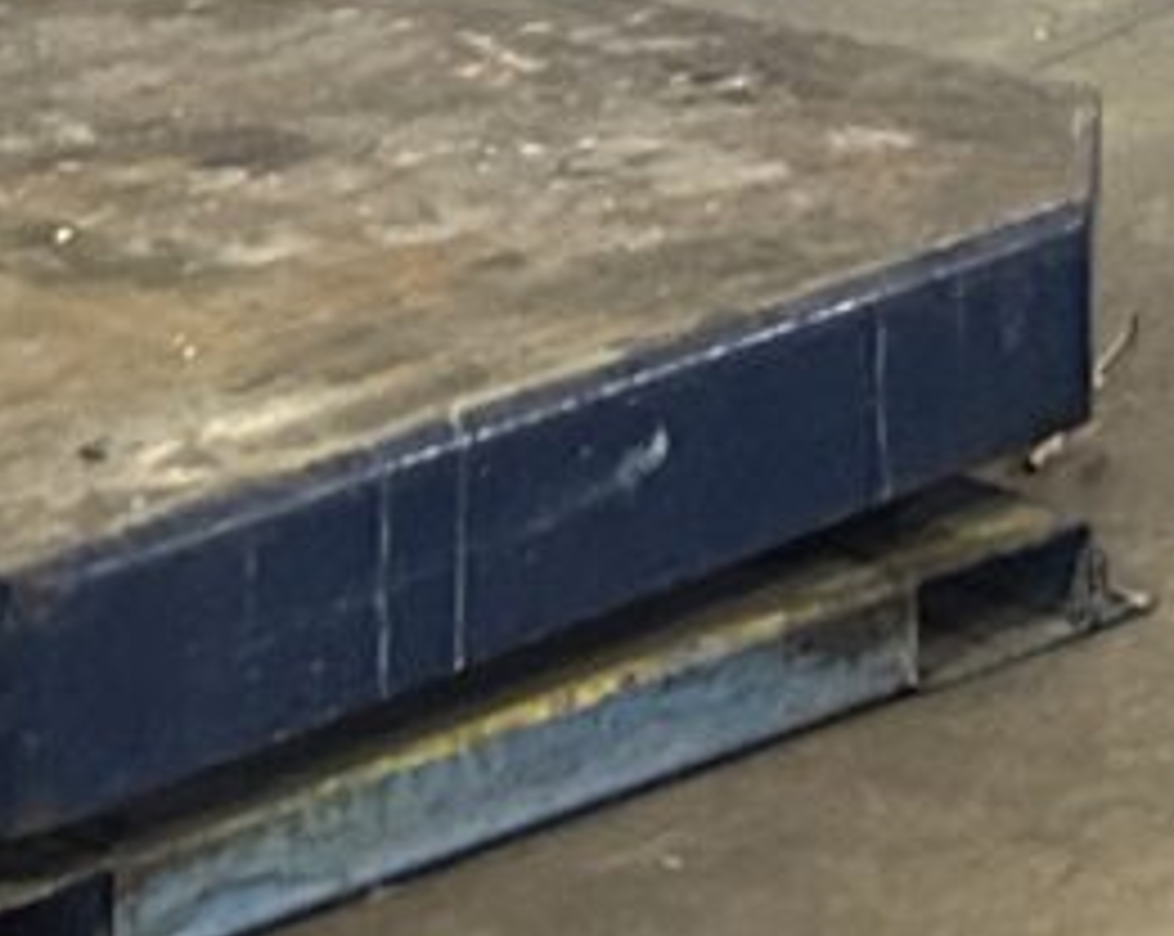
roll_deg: -0.1
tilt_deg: +0.9
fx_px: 6488
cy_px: -2007
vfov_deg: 7.2
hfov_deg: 9.5
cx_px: 2469
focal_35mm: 187
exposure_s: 1/40
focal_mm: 5.7
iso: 500
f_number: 1.5
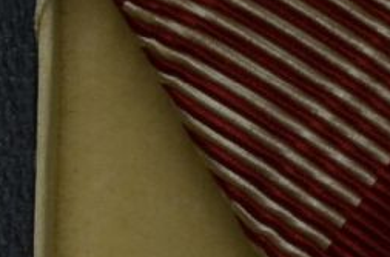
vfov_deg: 4.7
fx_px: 3078
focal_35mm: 285
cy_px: 496
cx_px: 476
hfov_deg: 7.2
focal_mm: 30
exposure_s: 1/250
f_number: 14
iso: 400
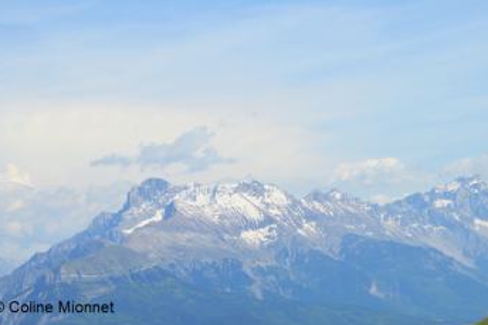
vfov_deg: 12.7
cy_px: 142
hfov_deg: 18.9
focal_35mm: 108
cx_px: 254
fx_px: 1463
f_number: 11
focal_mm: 62
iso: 160
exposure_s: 1/500
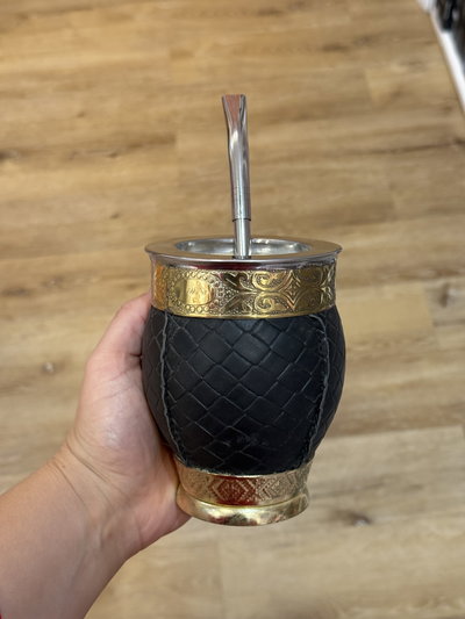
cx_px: 232
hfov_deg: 30.3
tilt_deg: -54.1
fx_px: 859
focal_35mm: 48
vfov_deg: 39.6
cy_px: 310
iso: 200
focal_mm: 6.76
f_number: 1.78
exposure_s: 1/50
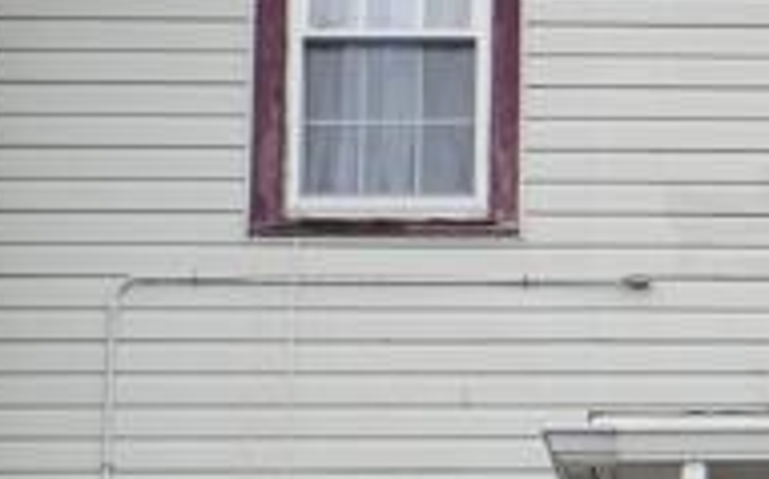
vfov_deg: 7.1
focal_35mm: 184
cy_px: 590
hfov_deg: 10.8
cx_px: 1292
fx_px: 3853
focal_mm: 23
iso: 200
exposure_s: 1/160
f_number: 5.1
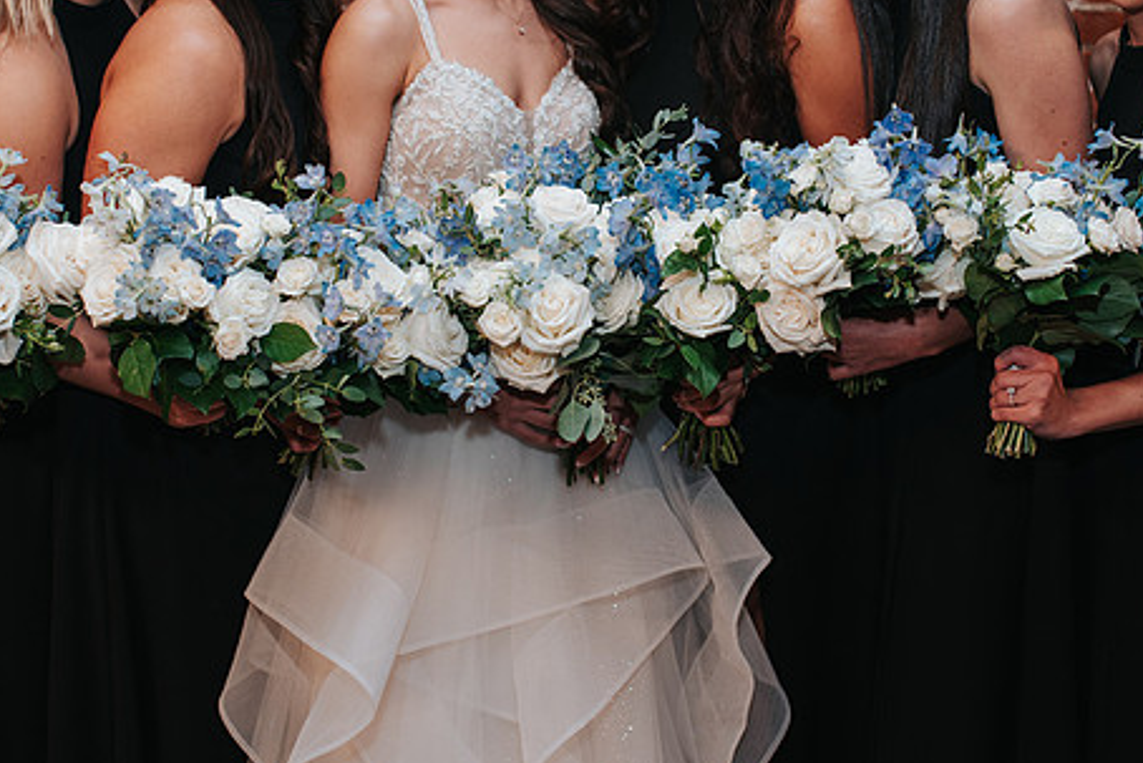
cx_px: 520
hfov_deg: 41.9
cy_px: 323
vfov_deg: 28.6
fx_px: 1493
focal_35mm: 47
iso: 800
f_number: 2.8
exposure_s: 1/125
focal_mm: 35
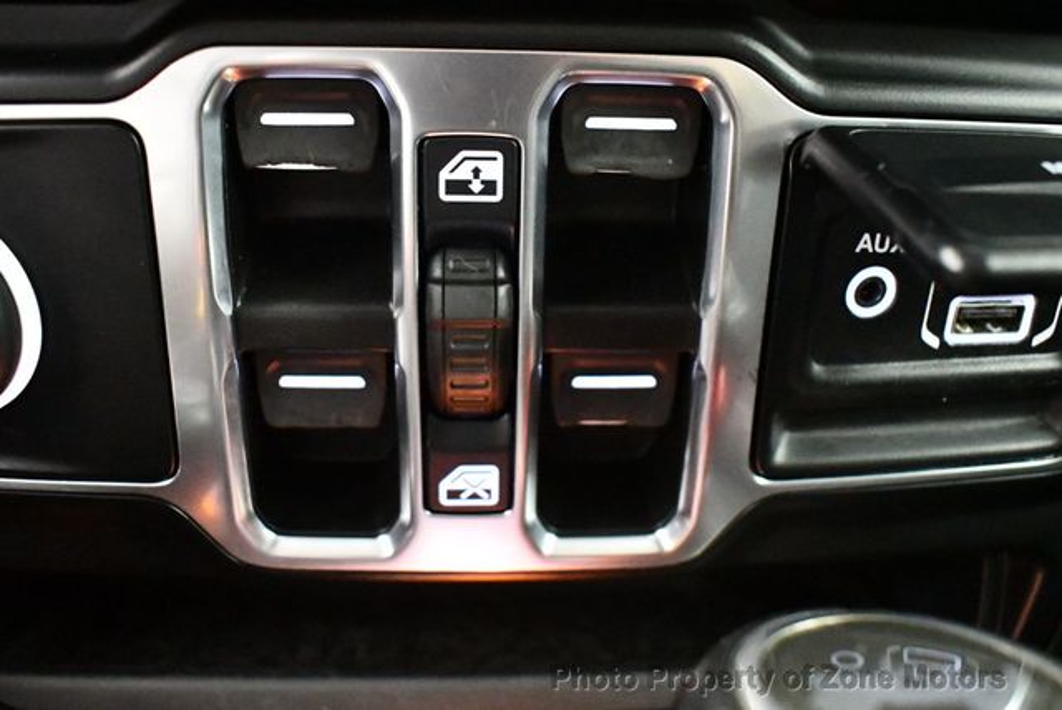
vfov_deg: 36.9
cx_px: 531
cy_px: 355
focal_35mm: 36
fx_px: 1063
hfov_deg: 53.1
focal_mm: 18
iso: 12800
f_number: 3.5
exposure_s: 1/25
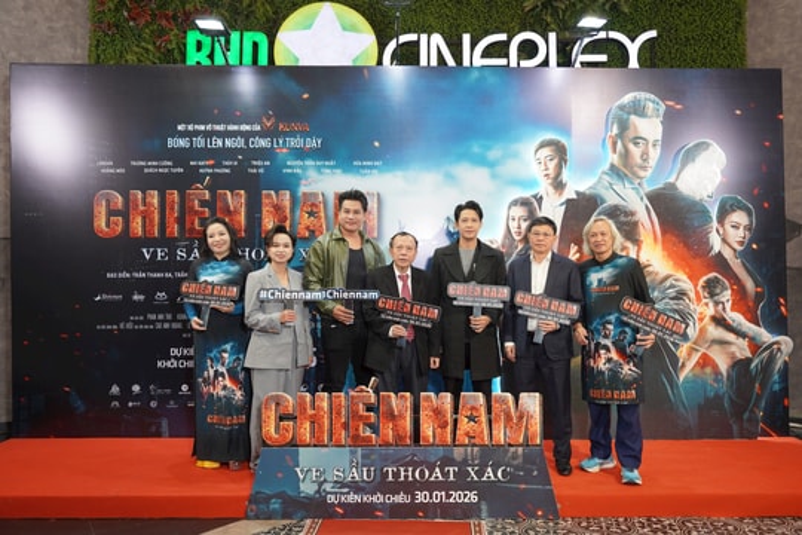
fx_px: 630
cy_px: 268
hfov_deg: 64.9
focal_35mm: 28
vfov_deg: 46.0
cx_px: 401
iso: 800
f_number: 3.5
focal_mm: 28.3
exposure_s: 1/160
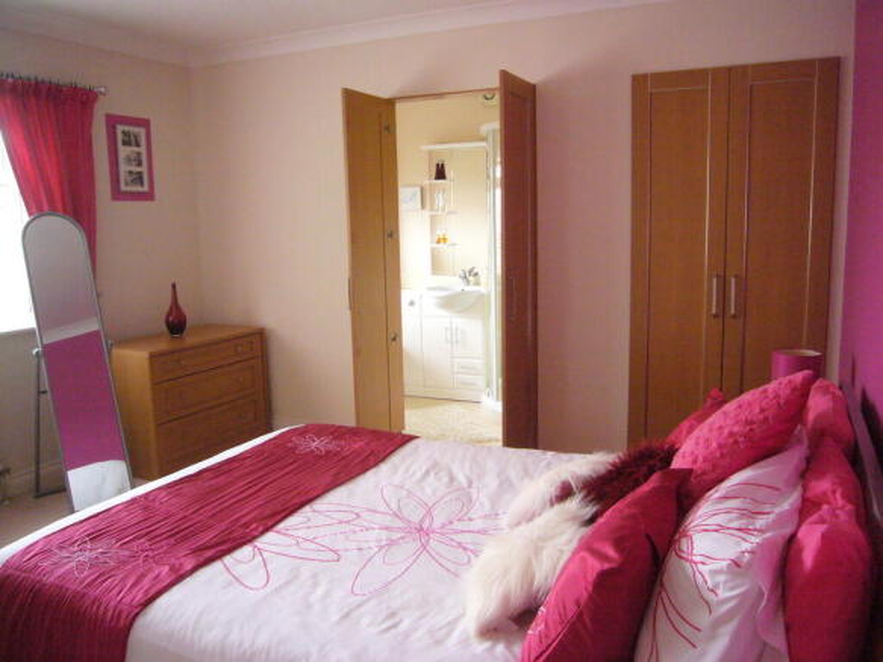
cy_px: 331
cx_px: 442
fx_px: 714
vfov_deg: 49.7
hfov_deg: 63.5
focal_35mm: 28
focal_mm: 4.6
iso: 400
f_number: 2.8
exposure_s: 1/30
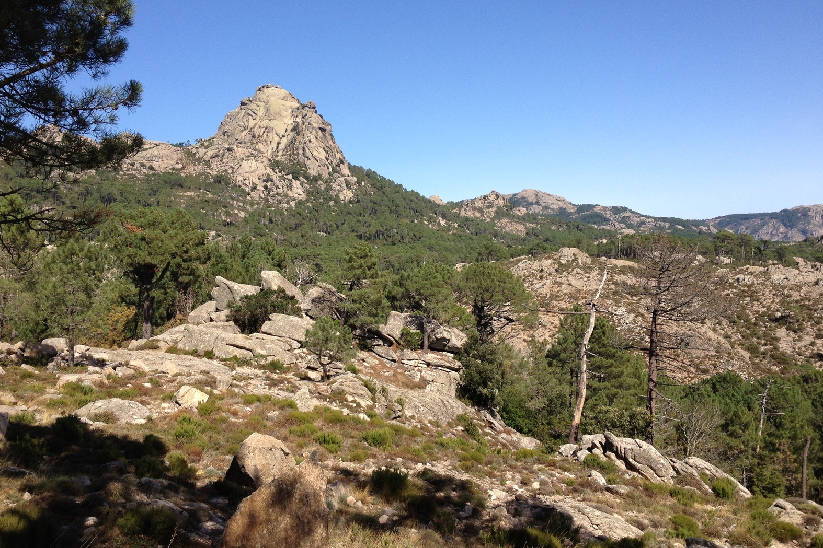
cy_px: 272
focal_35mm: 37
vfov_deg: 35.9
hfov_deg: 51.9
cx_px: 413
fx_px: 846
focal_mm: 4.28
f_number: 2.4
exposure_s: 1/1453
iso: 64
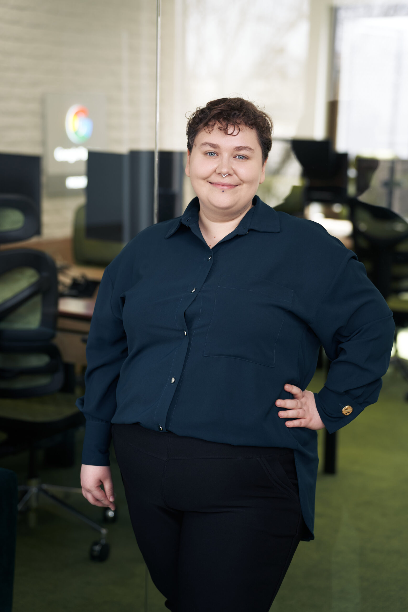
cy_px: 306
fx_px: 1275
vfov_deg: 27.0
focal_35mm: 75
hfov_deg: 18.2
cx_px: 204
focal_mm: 75
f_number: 2.5
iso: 250
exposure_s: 1/160
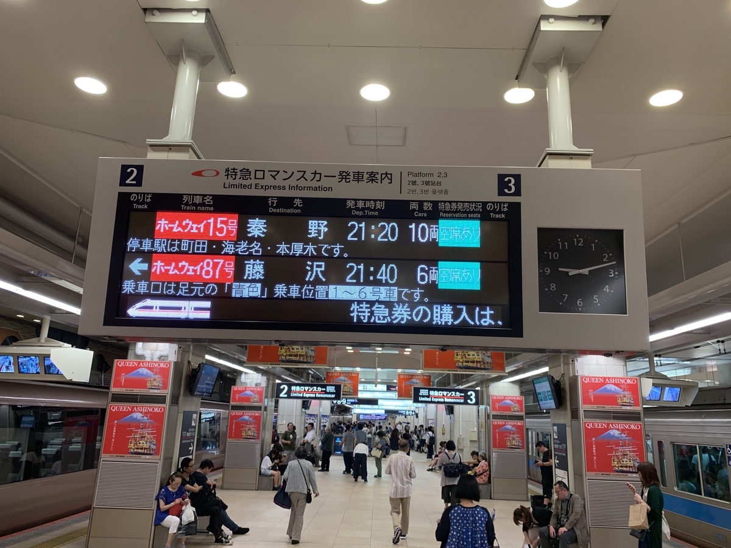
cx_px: 366
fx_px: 549
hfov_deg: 67.3
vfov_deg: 53.1
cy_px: 274
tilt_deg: +13.9
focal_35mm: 26
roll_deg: -2.8
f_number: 1.8
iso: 64
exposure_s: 1/49
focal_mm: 4.25
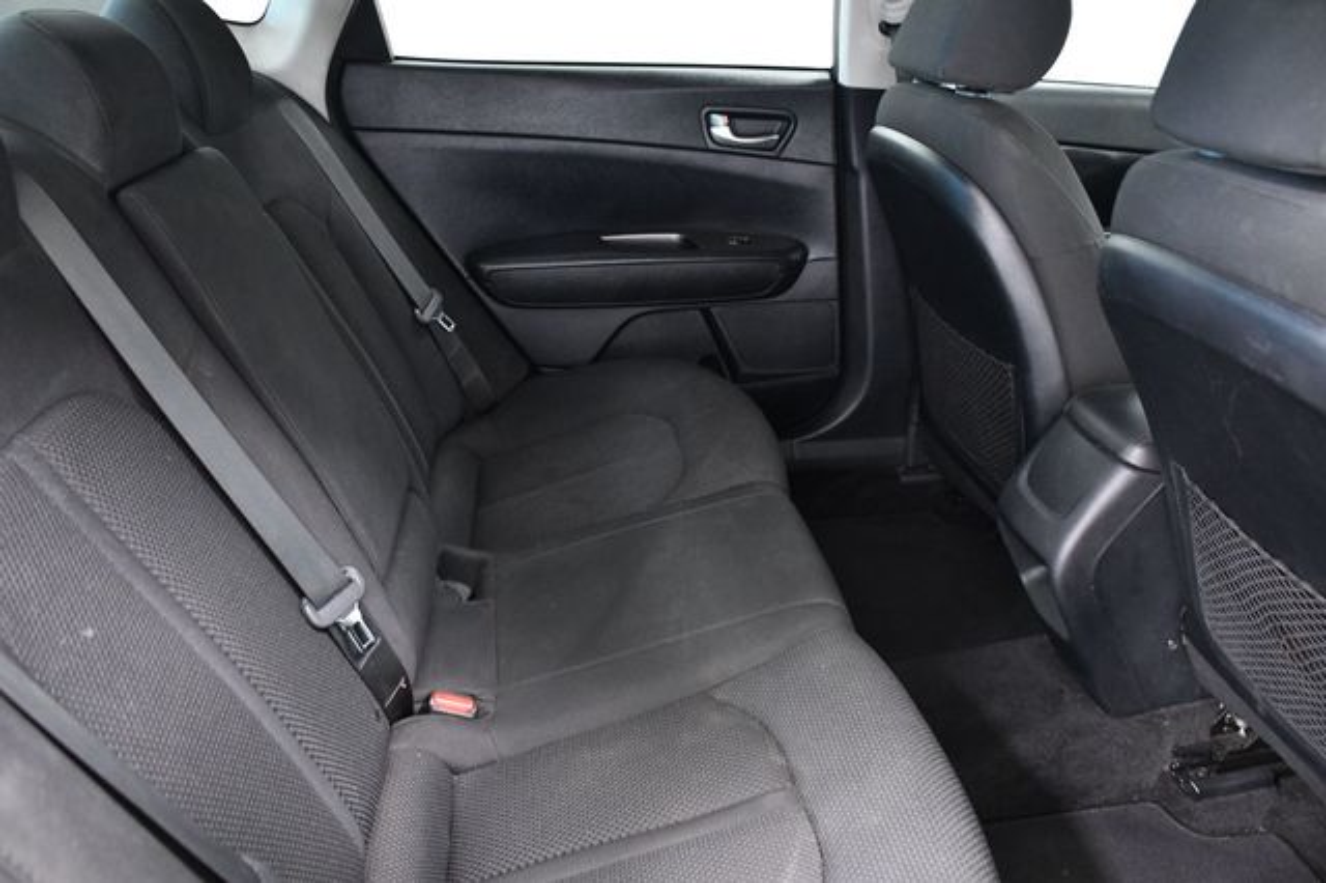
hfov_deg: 67.4
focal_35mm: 27
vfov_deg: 47.9
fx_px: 994
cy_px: 442
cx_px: 663
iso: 2500
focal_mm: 18
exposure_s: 1/40
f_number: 5
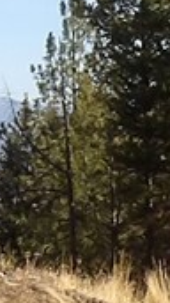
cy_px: 241
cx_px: -255
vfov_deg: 8.8
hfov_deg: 4.8
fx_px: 1958
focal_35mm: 244
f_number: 5.6
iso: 100
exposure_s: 1/312
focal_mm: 4.3
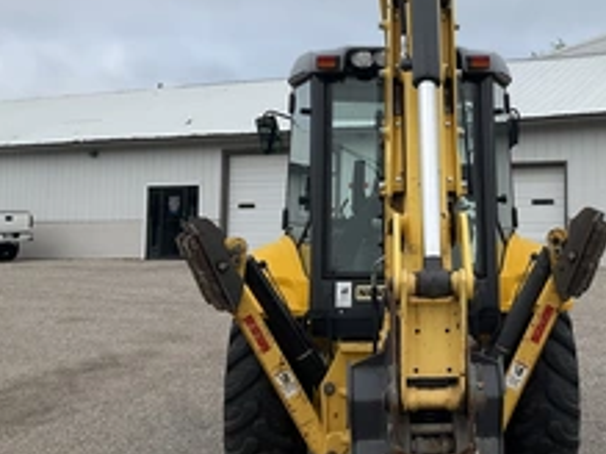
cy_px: 172
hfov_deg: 35.6
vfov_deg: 27.4
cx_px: 434
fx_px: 927
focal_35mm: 53
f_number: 1.8
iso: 25
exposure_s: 1/929
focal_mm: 3
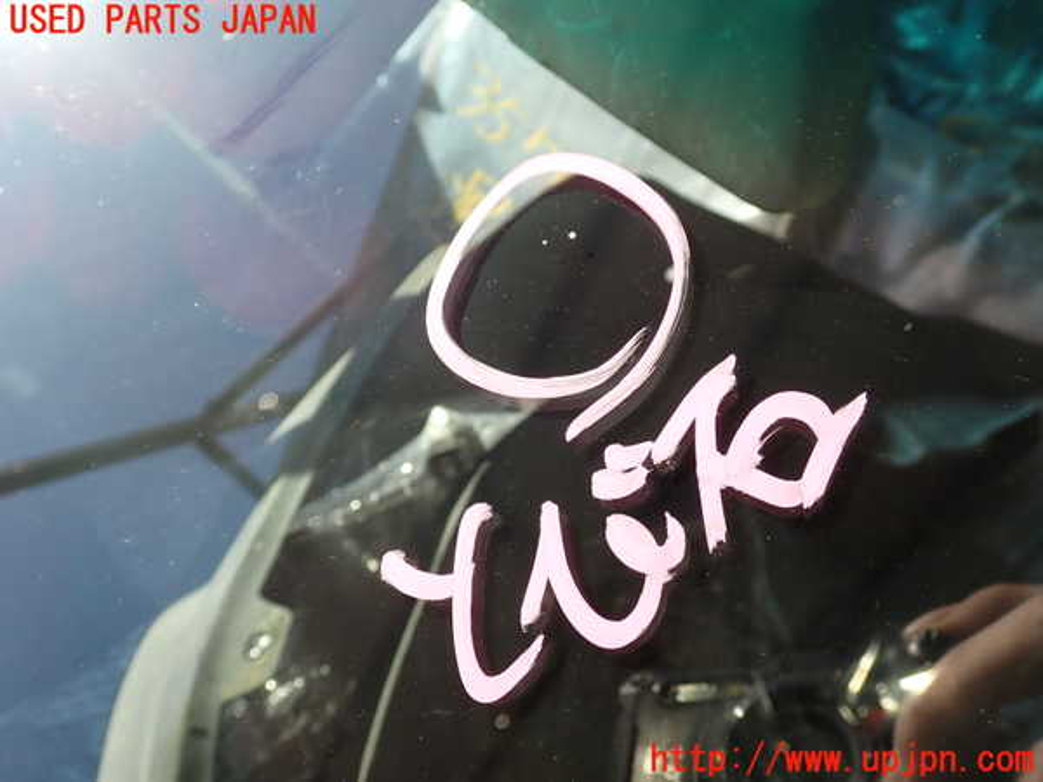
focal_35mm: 32
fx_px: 964
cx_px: 522
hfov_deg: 56.8
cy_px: 391
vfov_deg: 44.2
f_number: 3.2
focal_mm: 5.79
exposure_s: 1/320
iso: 100
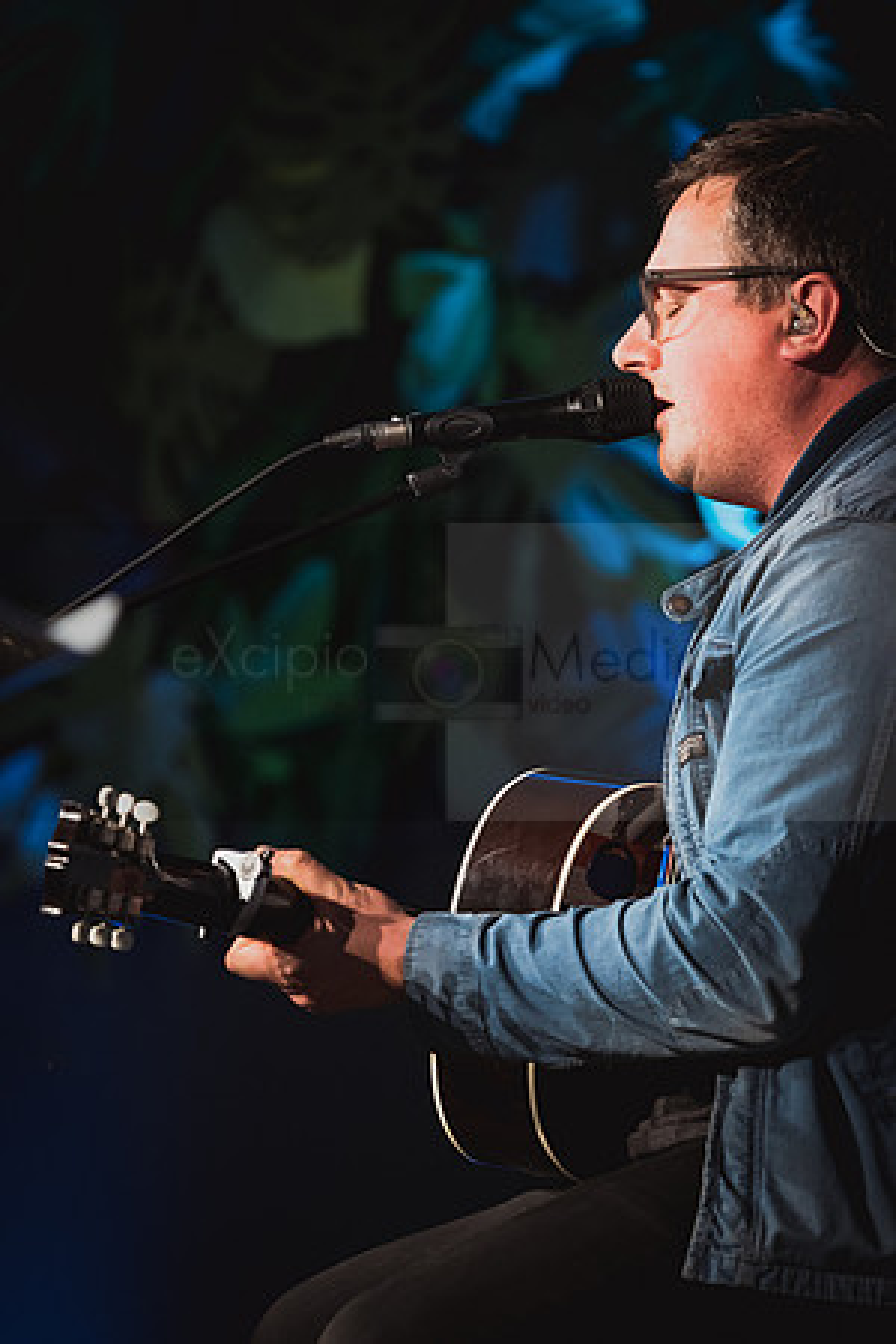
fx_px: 10415
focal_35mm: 279
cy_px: 672
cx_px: 448
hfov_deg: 4.9
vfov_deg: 7.4
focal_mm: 279
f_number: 5.6
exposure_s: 1/125
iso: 4000
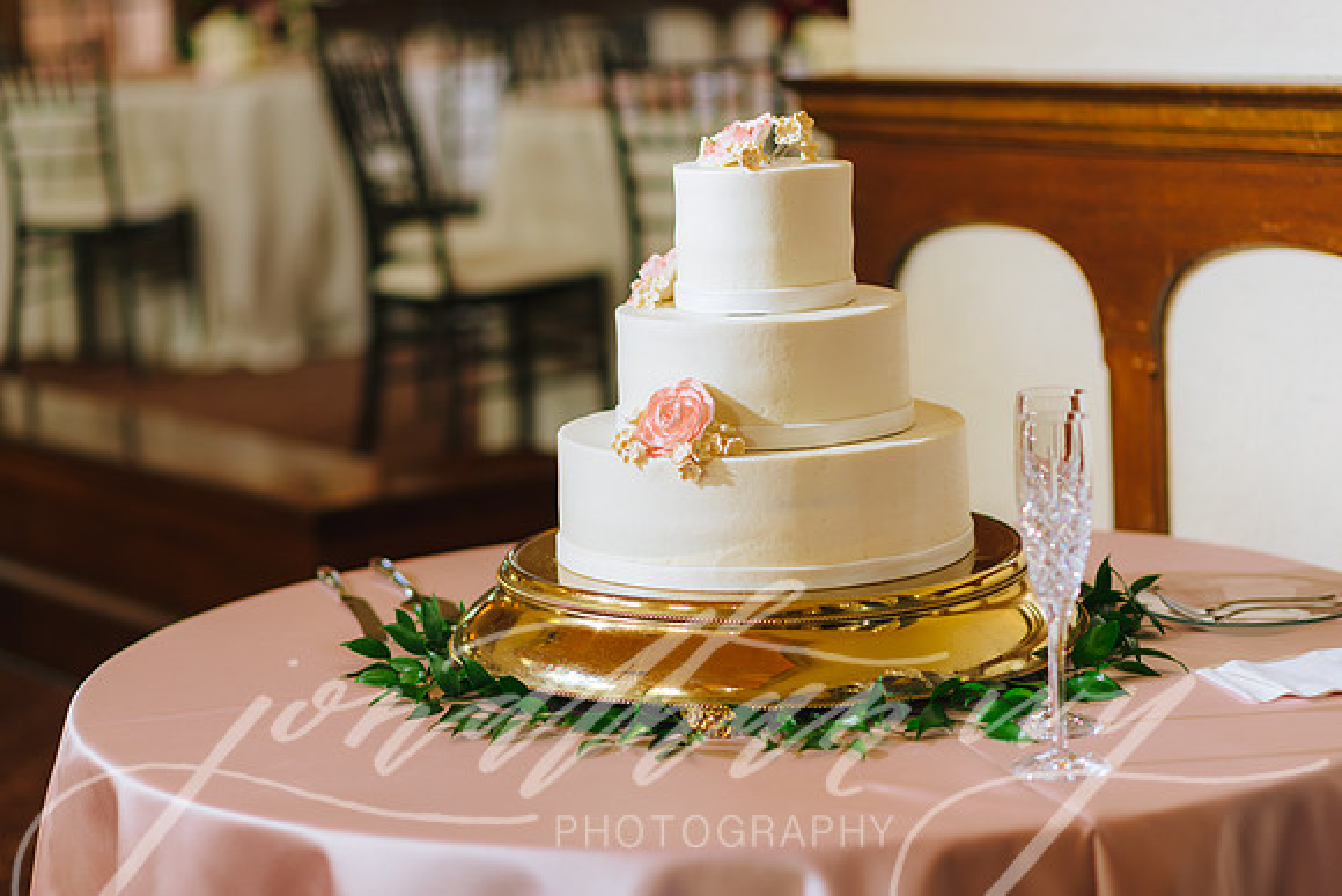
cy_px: 448
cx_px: 671
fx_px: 3169
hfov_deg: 23.9
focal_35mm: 85
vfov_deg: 16.1
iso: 200
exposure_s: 1/160
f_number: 2.2
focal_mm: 85
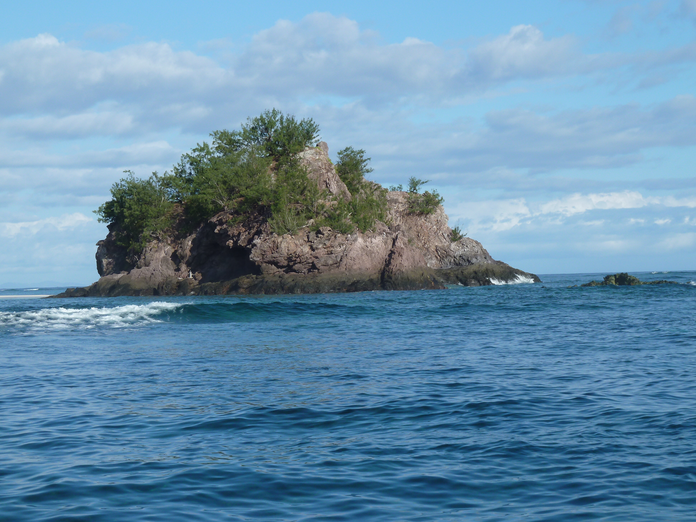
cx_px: 341
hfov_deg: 19.8
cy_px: 263
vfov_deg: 14.9
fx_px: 1990
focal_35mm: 99
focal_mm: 15.8
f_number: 5
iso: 80
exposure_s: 1/500
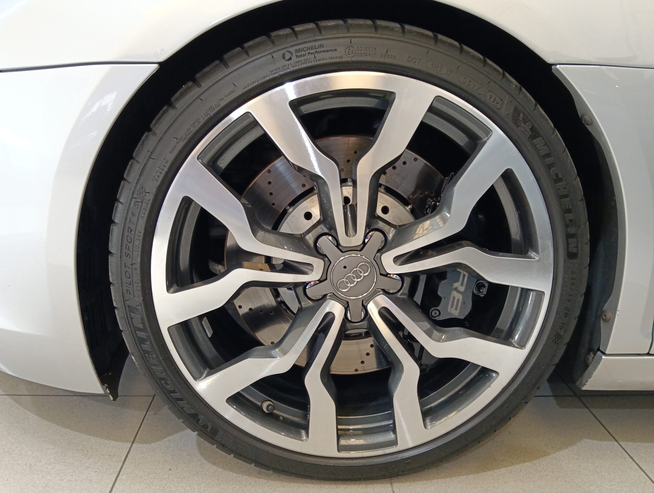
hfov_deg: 65.2
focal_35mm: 27
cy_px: 246
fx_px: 511
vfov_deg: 51.5
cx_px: 327
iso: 320
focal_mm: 3.98
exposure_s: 1/33.3
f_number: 16
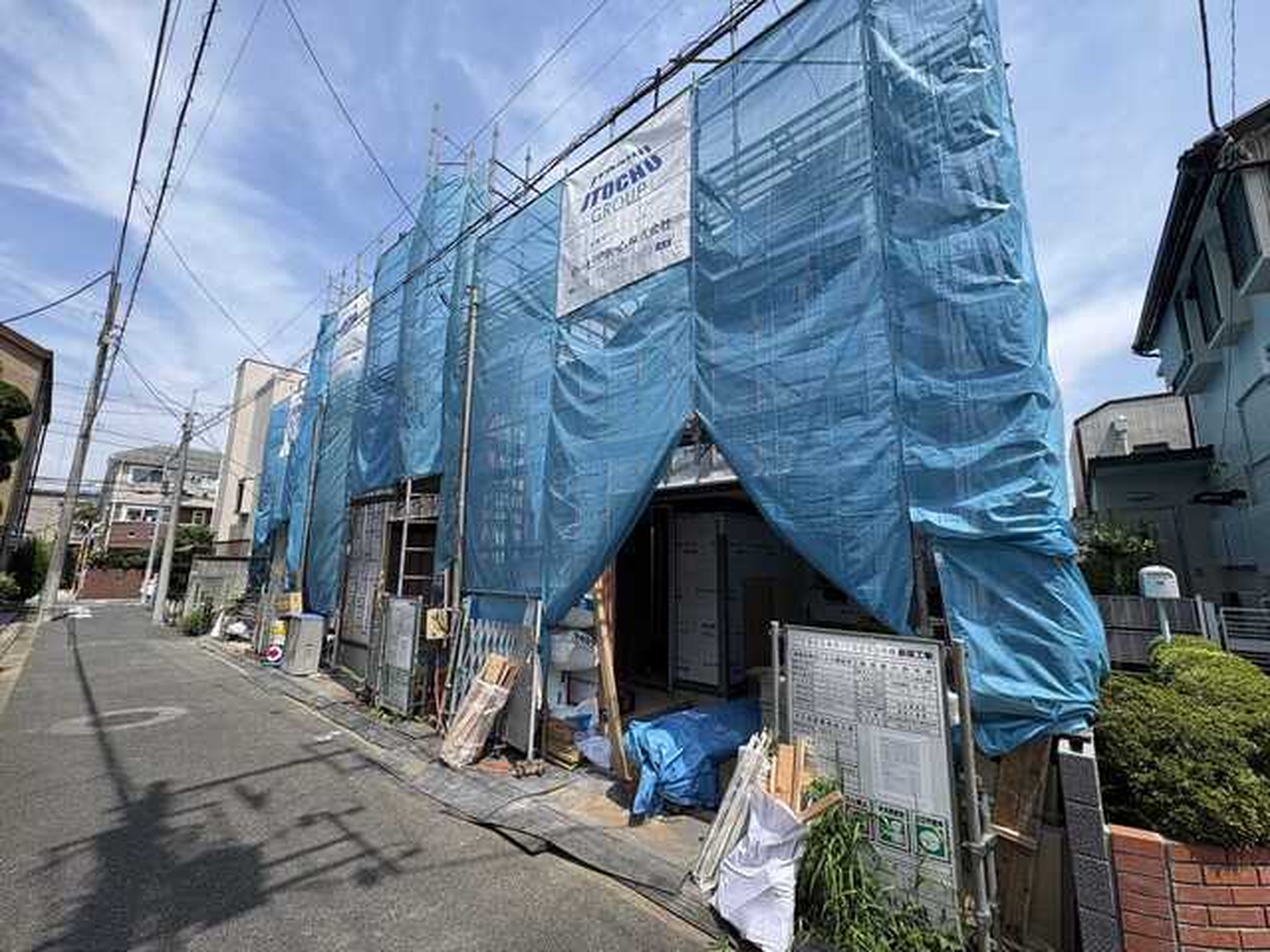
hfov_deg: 102.1
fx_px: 514
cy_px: 476
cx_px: 635
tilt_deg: +10.9
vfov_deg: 85.7
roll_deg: -0.1
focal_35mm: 14
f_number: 2.2
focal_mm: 2.22
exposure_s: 1/1078
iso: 50
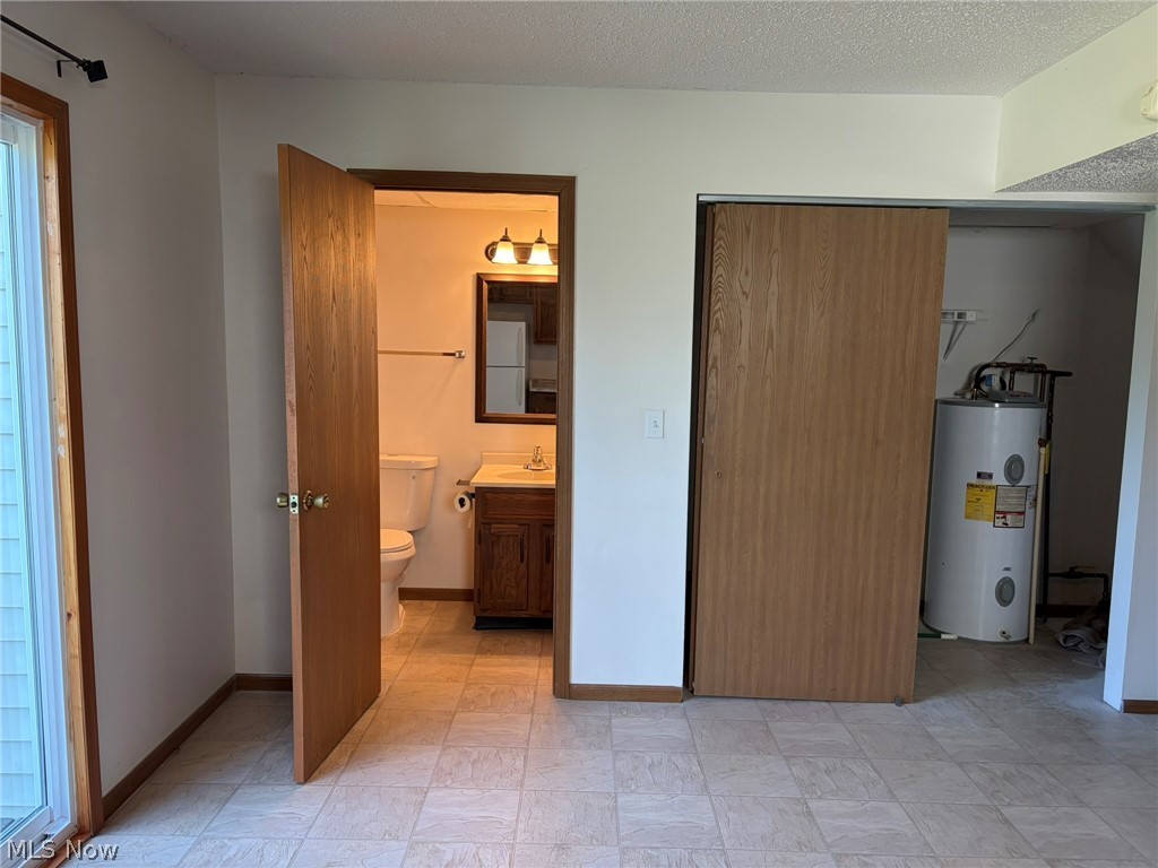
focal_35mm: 26
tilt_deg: -6.8
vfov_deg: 53.1
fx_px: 870
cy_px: 434
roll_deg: +0.3
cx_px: 579
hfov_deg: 67.3
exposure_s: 1/120
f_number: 1.6
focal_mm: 5.96
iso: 125
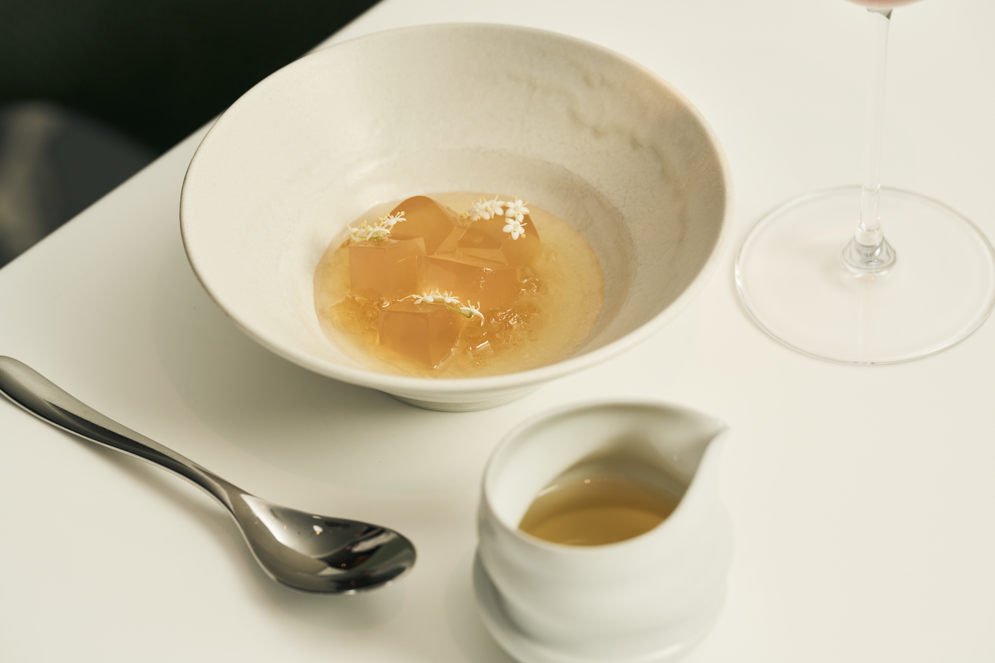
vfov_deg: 9.3
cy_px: 330
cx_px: 499
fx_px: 4063
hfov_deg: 14.0
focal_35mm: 147
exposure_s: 1/125
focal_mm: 146
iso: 500
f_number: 5.6
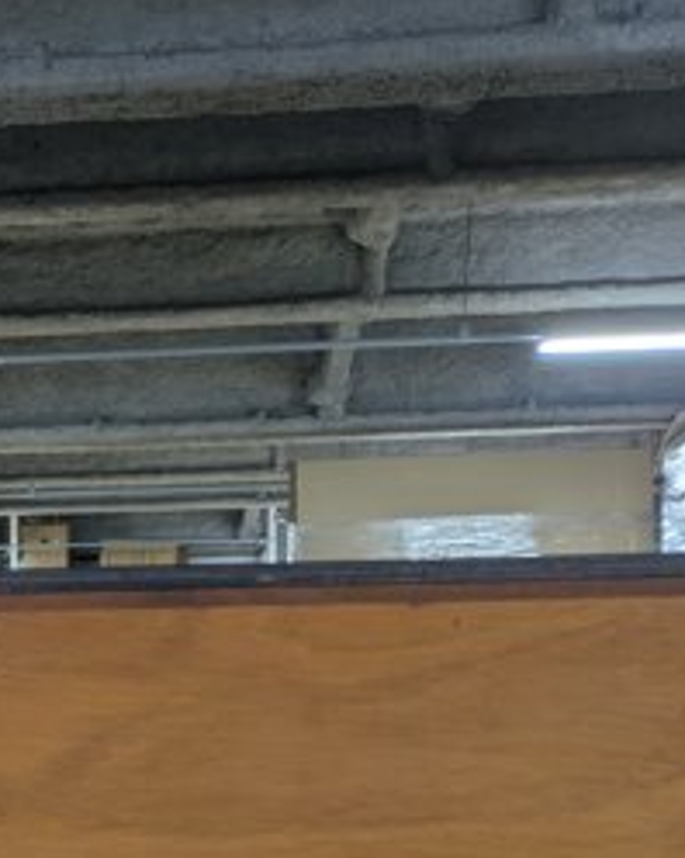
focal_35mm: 71
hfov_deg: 20.5
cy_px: 844
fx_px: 1801
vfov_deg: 25.5
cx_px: -81
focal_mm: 5.43
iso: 116
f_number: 1.89
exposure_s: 1/33.3
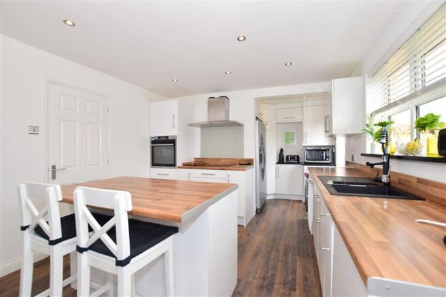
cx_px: 223
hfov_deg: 100.4
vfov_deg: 77.3
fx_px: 186
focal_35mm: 15
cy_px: 148
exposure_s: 1/160
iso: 400
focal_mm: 10
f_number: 6.3
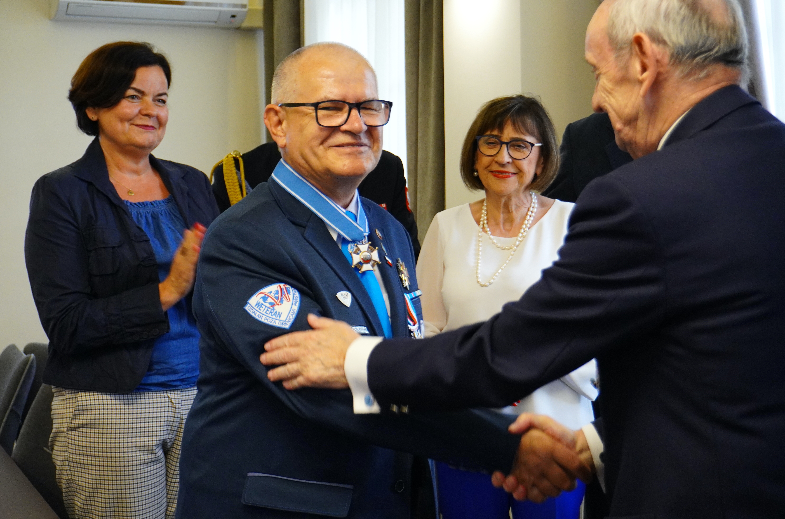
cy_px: 260
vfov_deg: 24.3
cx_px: 392
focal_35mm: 56
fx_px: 1207
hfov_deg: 36.0
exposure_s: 1/60
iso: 1600
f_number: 5.6
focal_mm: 37
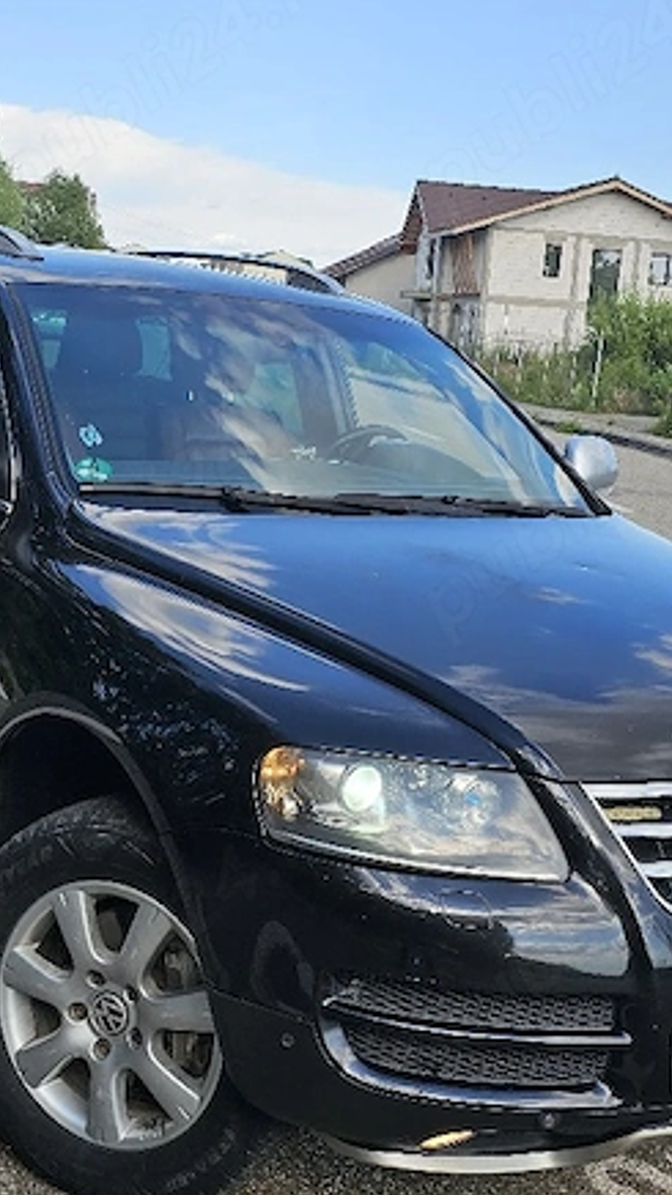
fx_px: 1458
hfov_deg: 25.9
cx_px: 283
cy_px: 562
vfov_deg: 44.6
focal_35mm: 46
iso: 10
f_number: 1.7
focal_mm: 6.3
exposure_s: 1/385
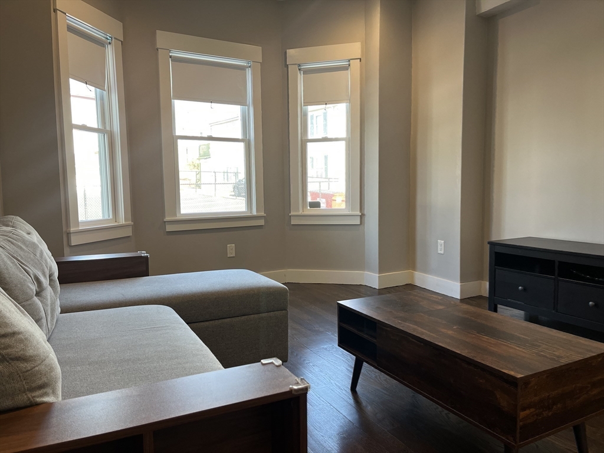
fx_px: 454
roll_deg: +1.2
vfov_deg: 53.1
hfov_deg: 67.3
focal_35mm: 26
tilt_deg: -5.2
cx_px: 302
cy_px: 226
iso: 125
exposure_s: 1/120
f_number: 1.6
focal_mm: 5.1
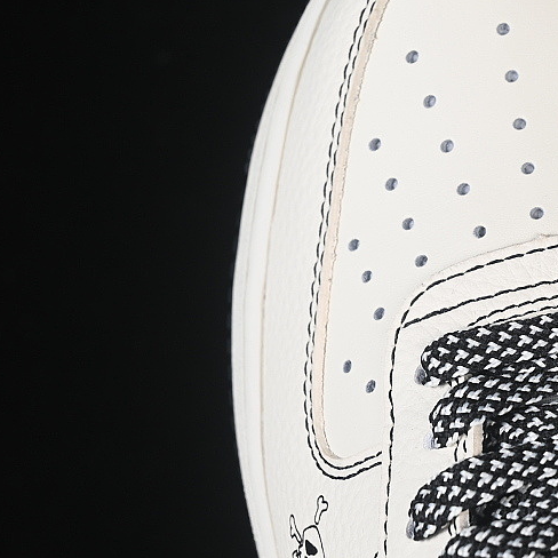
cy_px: 249
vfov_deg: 12.4
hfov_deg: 12.3
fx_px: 2571
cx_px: 511
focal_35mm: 141
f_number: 7.1
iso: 160
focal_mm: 50
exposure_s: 1/80
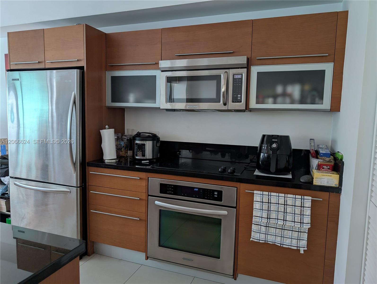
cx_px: 188
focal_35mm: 24
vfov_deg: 56.9
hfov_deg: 71.5
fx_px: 262
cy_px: 142
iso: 81
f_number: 1.68
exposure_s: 1/23.8
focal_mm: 6.9
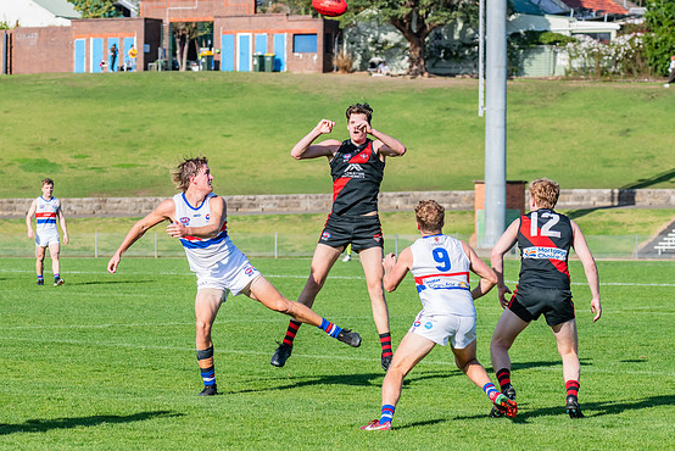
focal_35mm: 201
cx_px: 320
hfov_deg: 10.2
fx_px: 3771
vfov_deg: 6.8
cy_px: 211
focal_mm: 180
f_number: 9
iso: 800
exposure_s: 1/1600
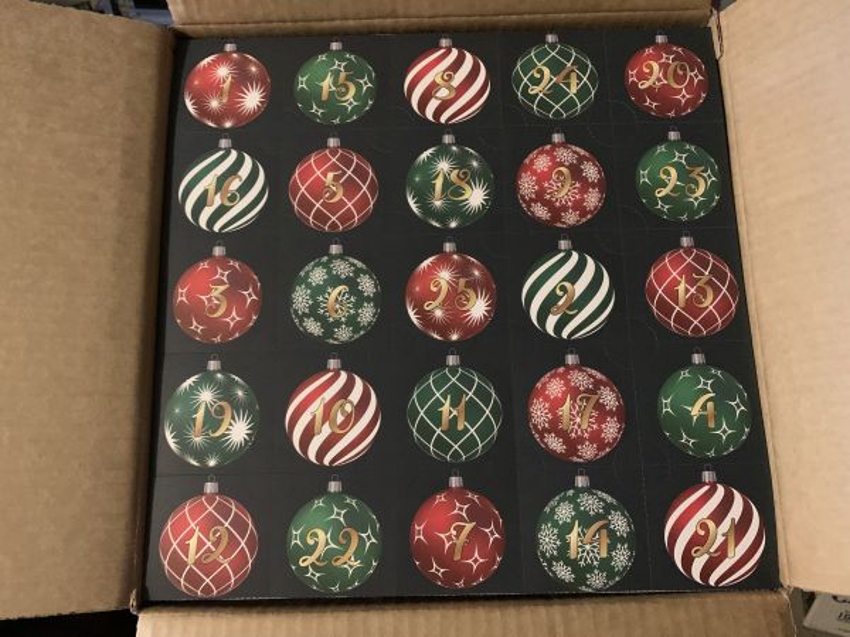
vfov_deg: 53.1
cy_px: 318
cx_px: 425
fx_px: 638
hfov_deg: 67.3
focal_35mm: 26
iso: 800
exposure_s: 1/24
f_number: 1.8
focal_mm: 4.25
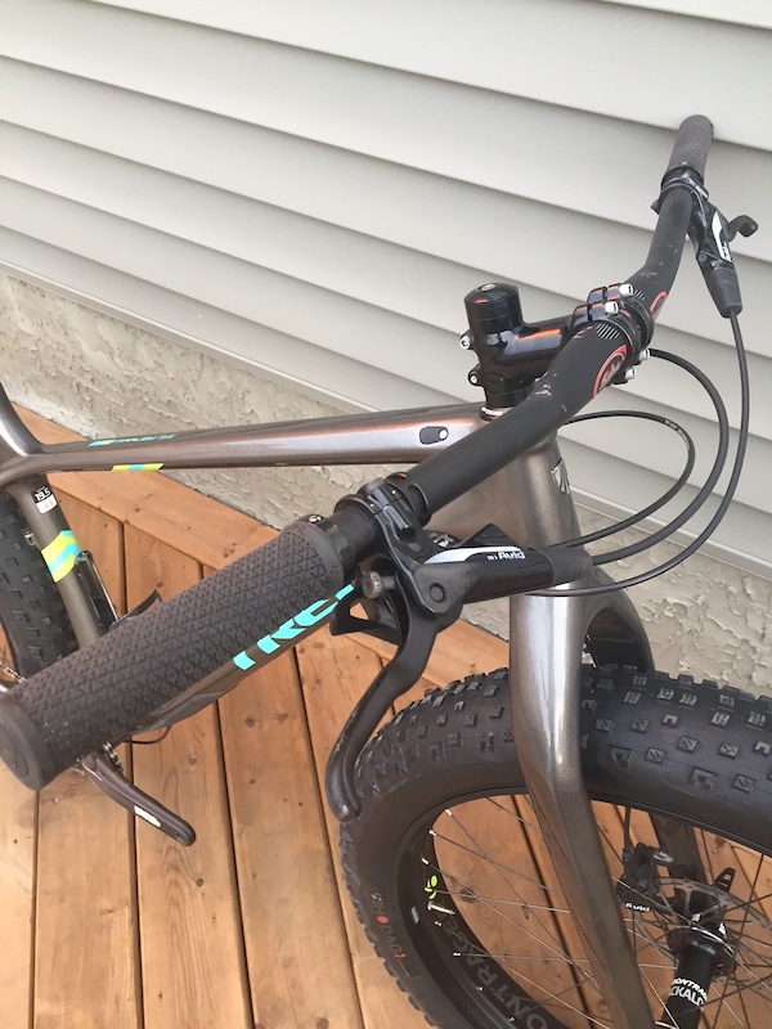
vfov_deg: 61.7
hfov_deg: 48.2
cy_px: 514
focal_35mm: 29
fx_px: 862
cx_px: 386
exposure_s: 1/30
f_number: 2.2
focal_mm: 4.15
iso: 64
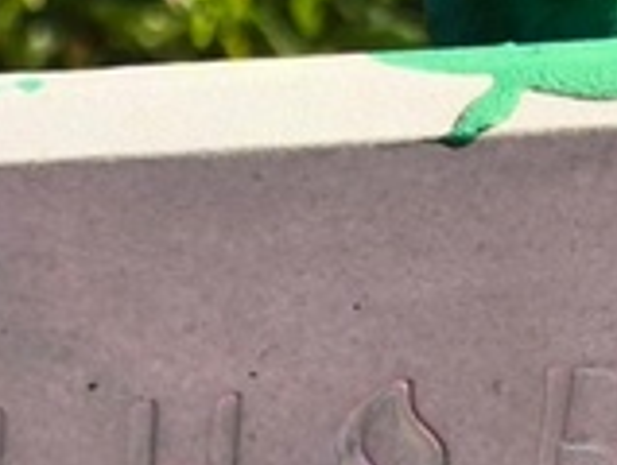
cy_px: 1135
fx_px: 4484
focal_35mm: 251
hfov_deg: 7.8
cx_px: -157
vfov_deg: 5.7
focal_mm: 4.71
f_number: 1.7
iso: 50
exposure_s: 1/624
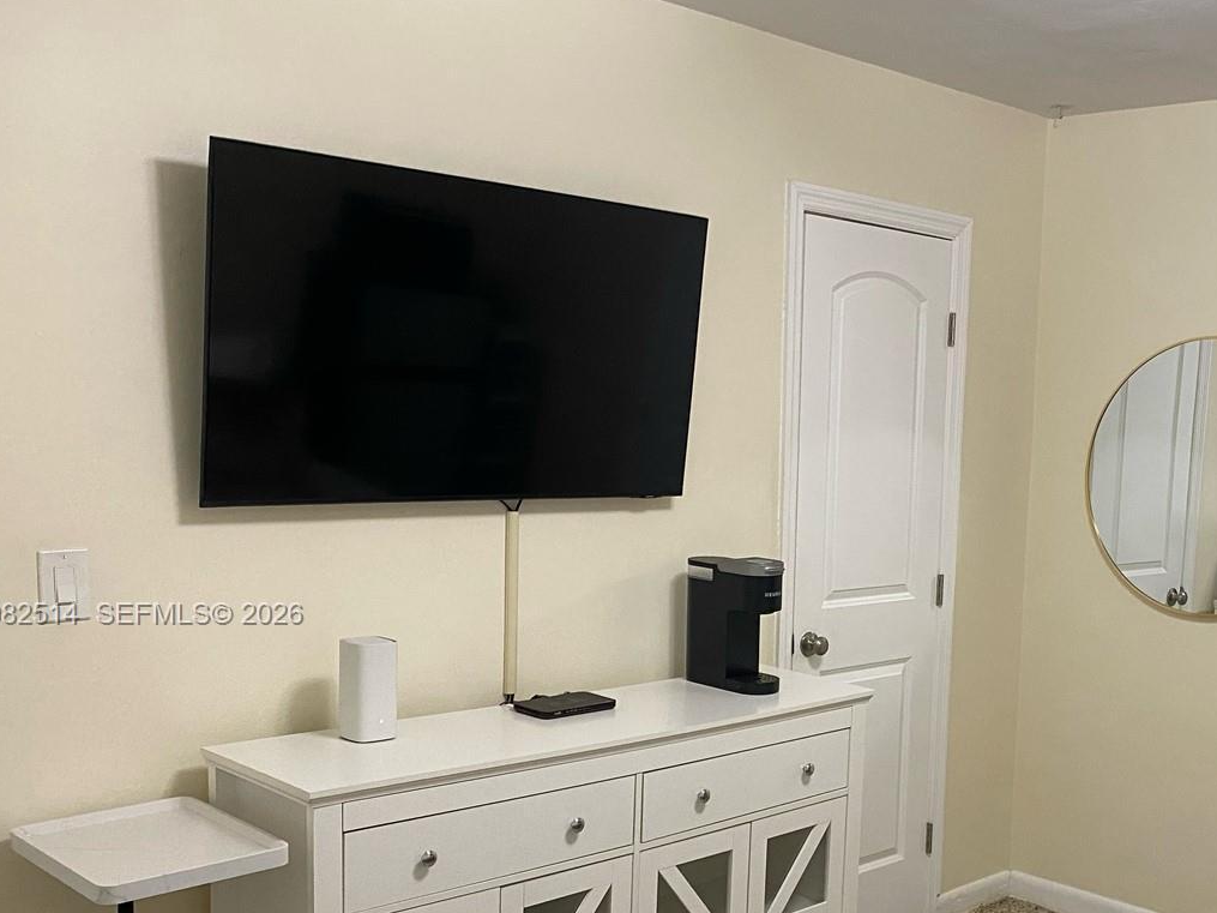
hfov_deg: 44.5
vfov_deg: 34.8
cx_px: 888
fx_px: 1441
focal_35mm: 41
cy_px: 615
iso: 250
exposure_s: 1/60
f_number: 1.8
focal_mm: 4.25
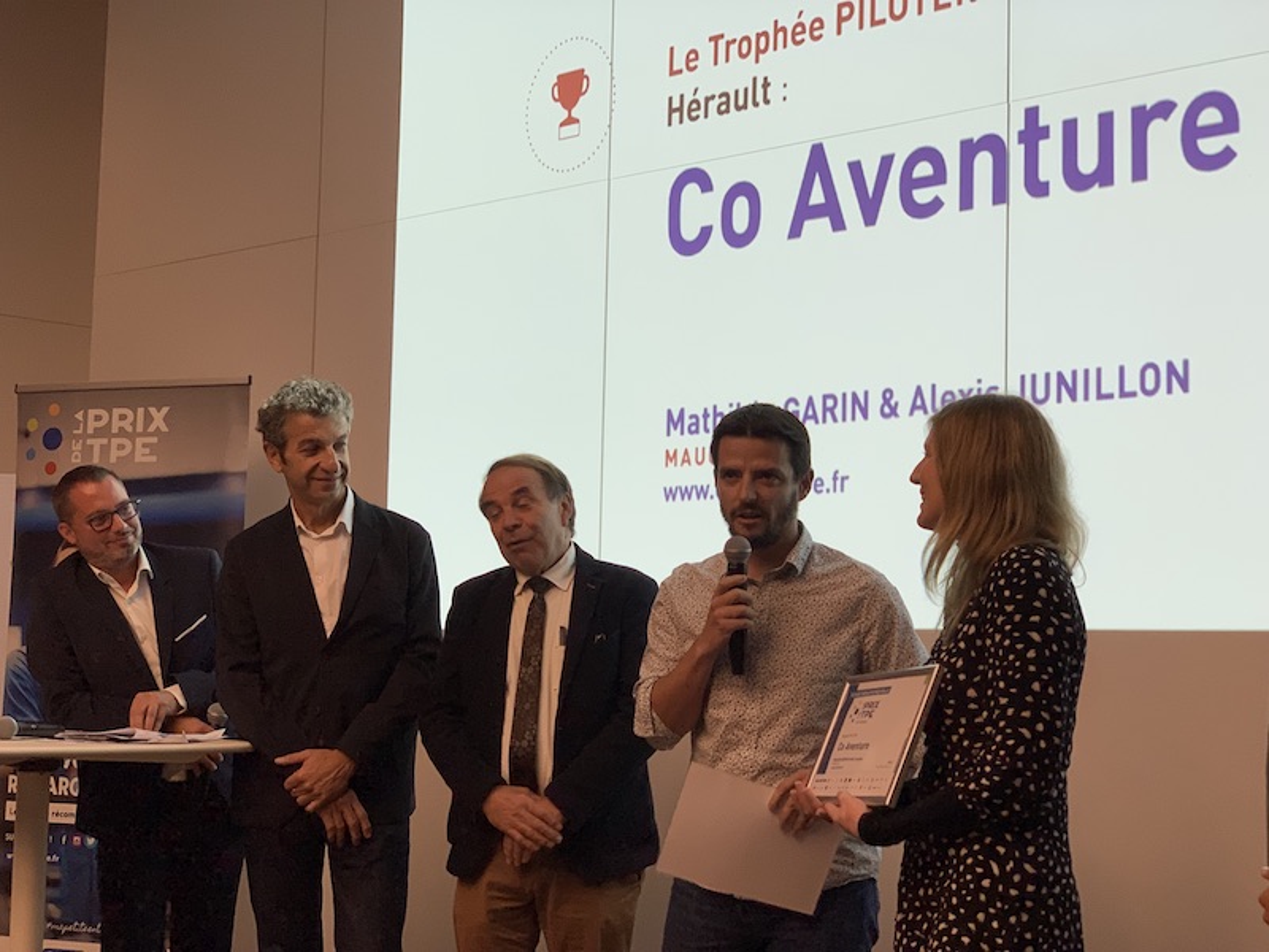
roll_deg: -1.5
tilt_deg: +6.5
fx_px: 1906
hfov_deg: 36.8
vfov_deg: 28.0
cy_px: 476
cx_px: 634
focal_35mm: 52
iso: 100
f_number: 2.4
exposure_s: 1/60
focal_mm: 6
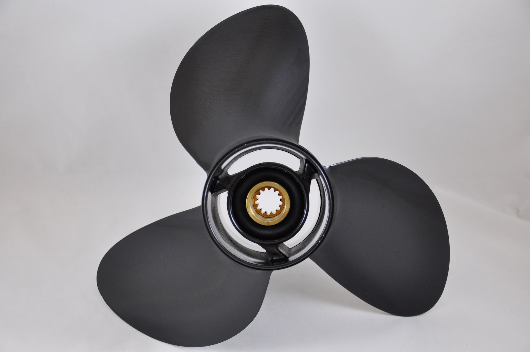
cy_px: 176
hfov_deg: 33.4
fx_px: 882
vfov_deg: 22.6
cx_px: 265
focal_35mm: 60
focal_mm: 40
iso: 400
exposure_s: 1/30
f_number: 5.6
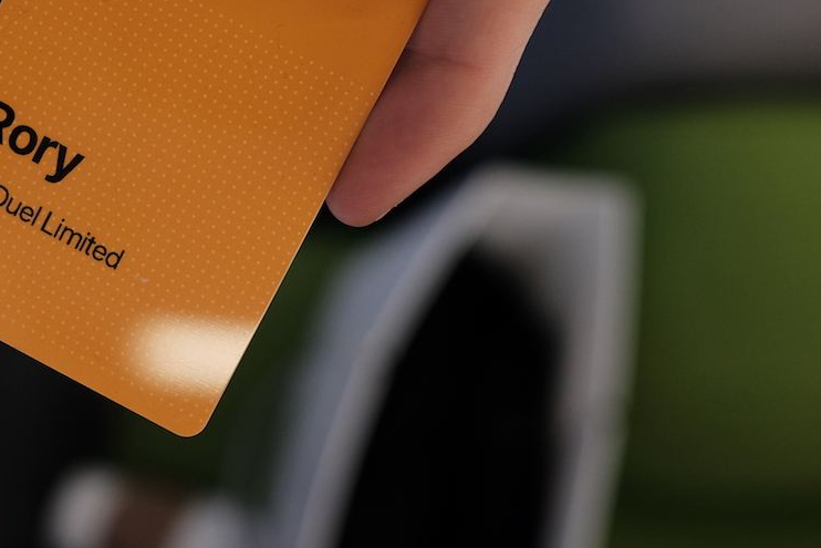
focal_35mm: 66
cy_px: 42
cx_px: 169
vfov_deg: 20.2
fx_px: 1505
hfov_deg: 29.8
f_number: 2.8
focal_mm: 23
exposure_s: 1/200
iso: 800
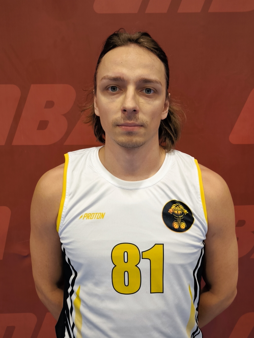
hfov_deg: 56.8
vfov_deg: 71.6
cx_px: 127
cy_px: 169
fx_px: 235
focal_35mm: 24
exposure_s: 1/50
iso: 160
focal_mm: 6.92
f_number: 1.9
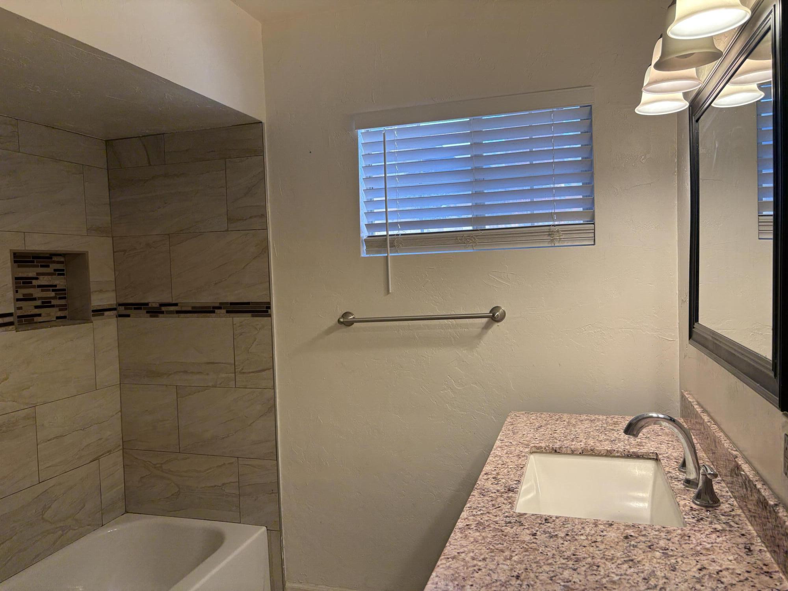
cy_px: 296
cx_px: 394
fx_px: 592
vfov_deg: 53.1
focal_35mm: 26
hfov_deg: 67.3
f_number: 1.6
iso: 80
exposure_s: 1/120
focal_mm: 5.96
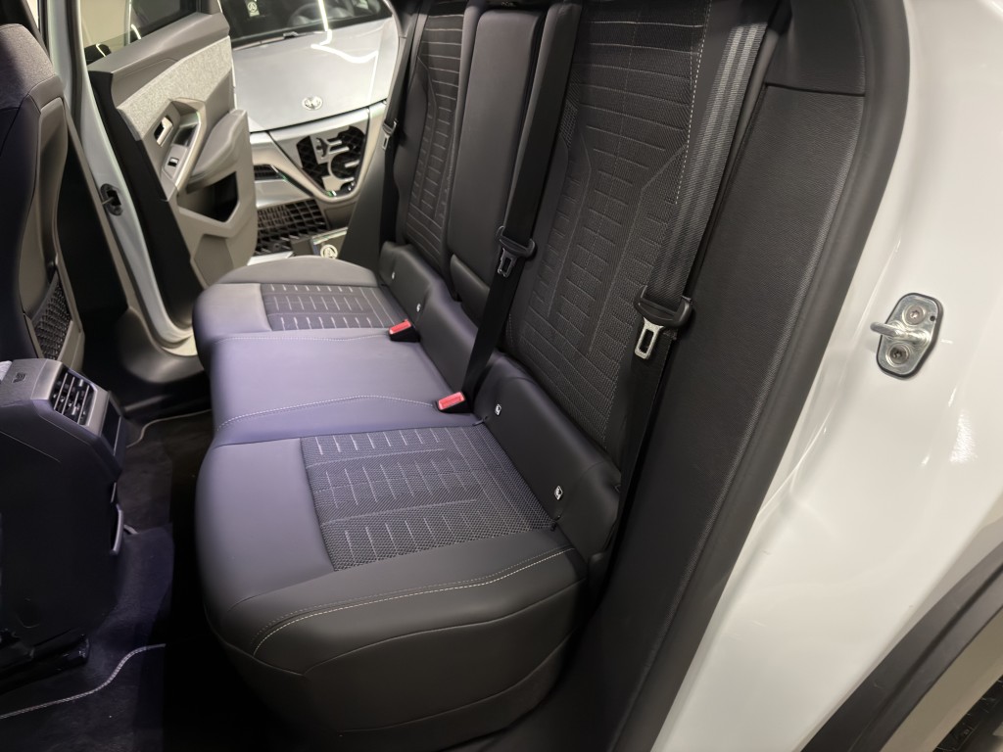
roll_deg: +10.9
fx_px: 695
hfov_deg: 71.6
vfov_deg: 56.8
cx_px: 502
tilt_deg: -31.2
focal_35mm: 24
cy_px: 376
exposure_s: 1/25
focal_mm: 6.76
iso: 640
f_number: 1.78
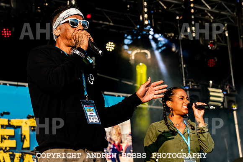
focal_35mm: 78
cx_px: 132
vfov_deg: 17.5
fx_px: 526
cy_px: 75
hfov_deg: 26.0
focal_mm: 70
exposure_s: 1/1000
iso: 200
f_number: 5
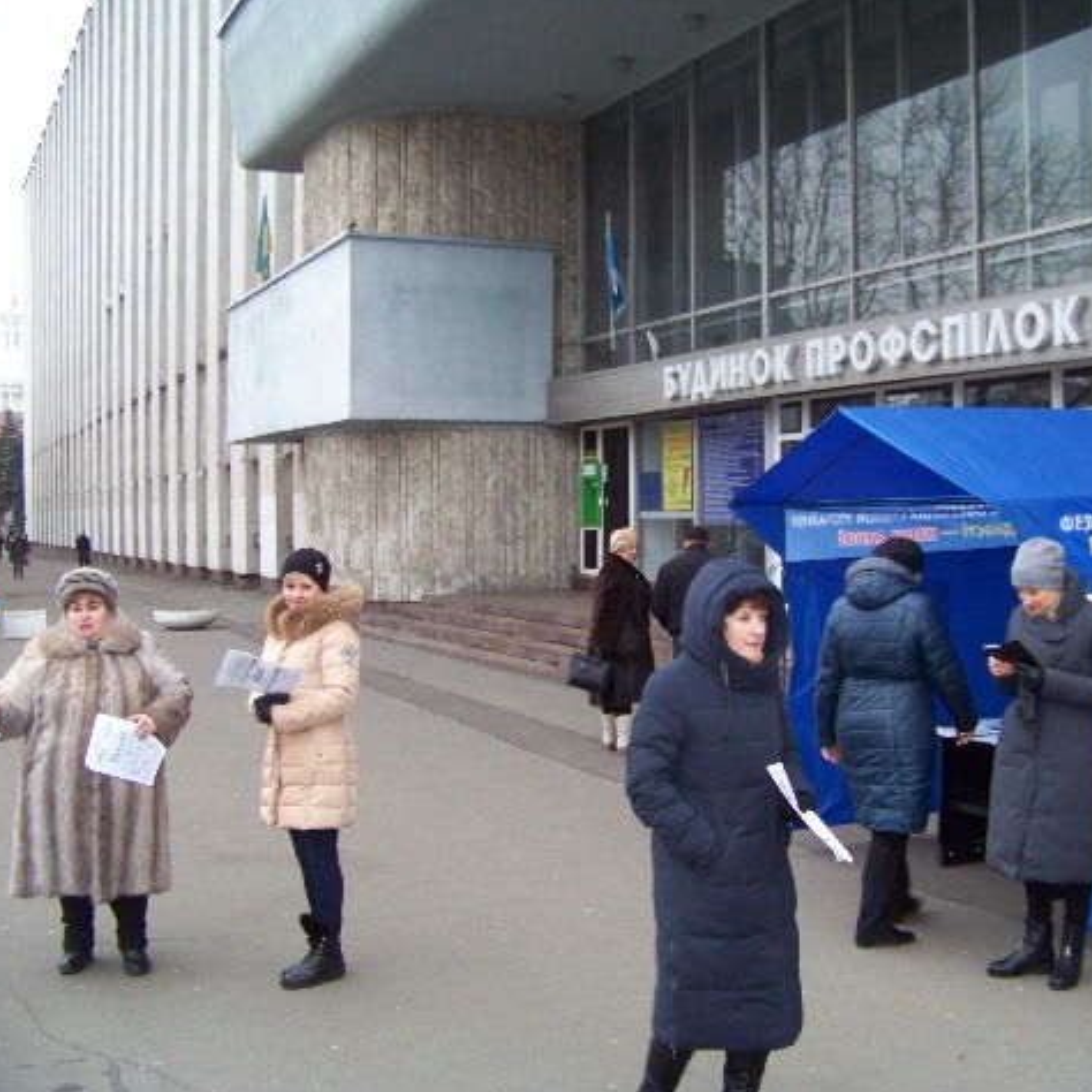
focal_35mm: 43
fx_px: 1535
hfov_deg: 38.8
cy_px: 548
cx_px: 710
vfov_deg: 39.2
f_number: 2.8
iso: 200
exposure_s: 1/30
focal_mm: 5.85
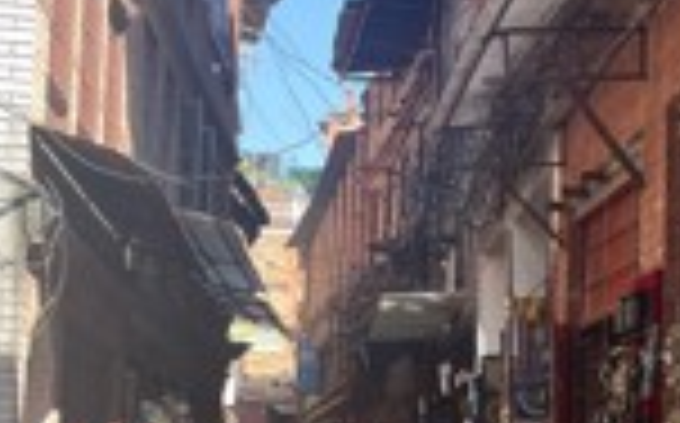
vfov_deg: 17.7
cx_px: 563
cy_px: 297
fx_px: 1351
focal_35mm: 73
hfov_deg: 27.6
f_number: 1.6
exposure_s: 1/276
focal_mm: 5.1
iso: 50
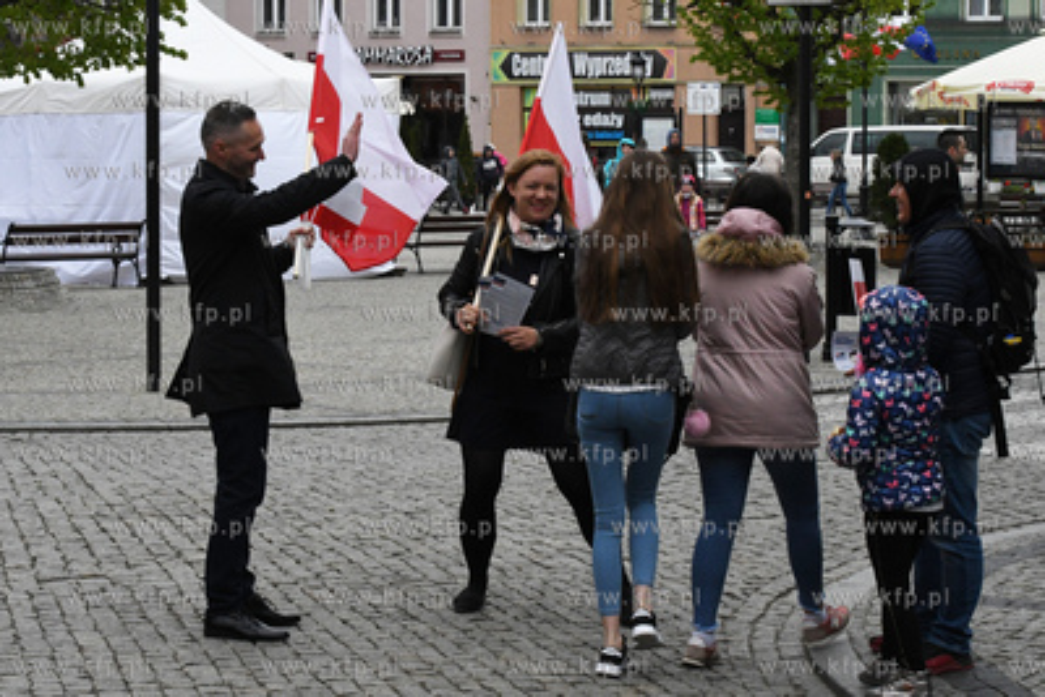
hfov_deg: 19.4
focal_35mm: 105
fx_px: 3049
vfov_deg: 13.1
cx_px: 522
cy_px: 348
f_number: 18
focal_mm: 70
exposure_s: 1/1250
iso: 3200
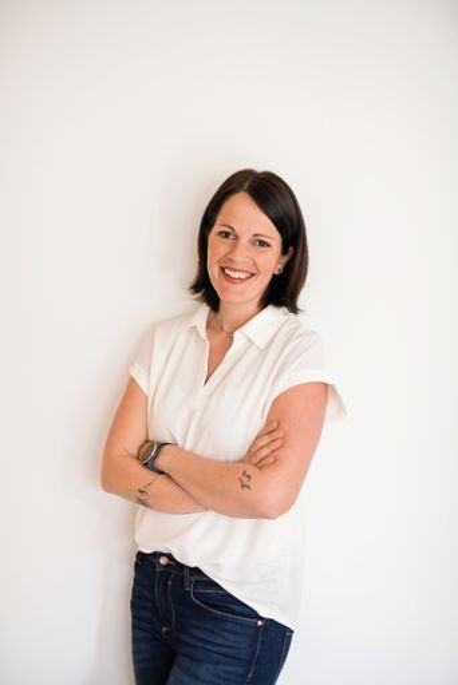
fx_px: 953
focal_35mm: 50
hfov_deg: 27.0
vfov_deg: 39.6
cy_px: 342
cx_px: 229
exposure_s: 1/250
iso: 640
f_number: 2
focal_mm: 50
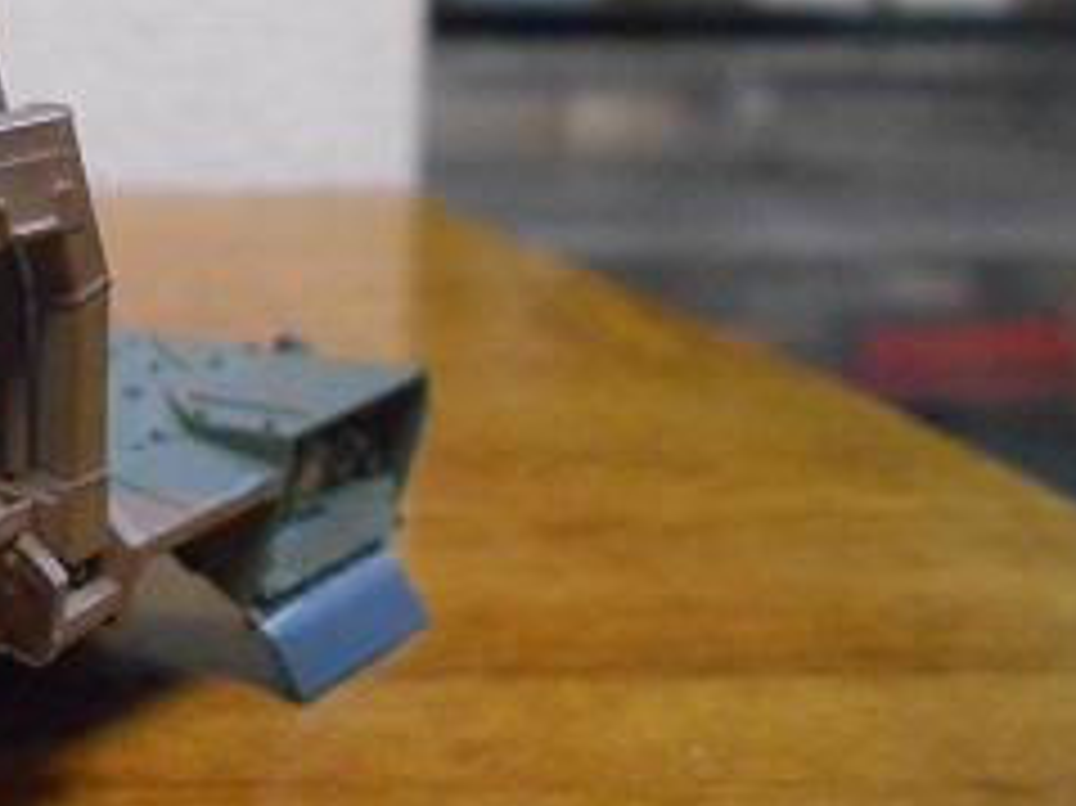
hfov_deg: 26.0
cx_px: -117
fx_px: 2144
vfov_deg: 20.9
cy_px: 117
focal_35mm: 69
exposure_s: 1/50
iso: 800
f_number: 3.4
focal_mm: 5.1
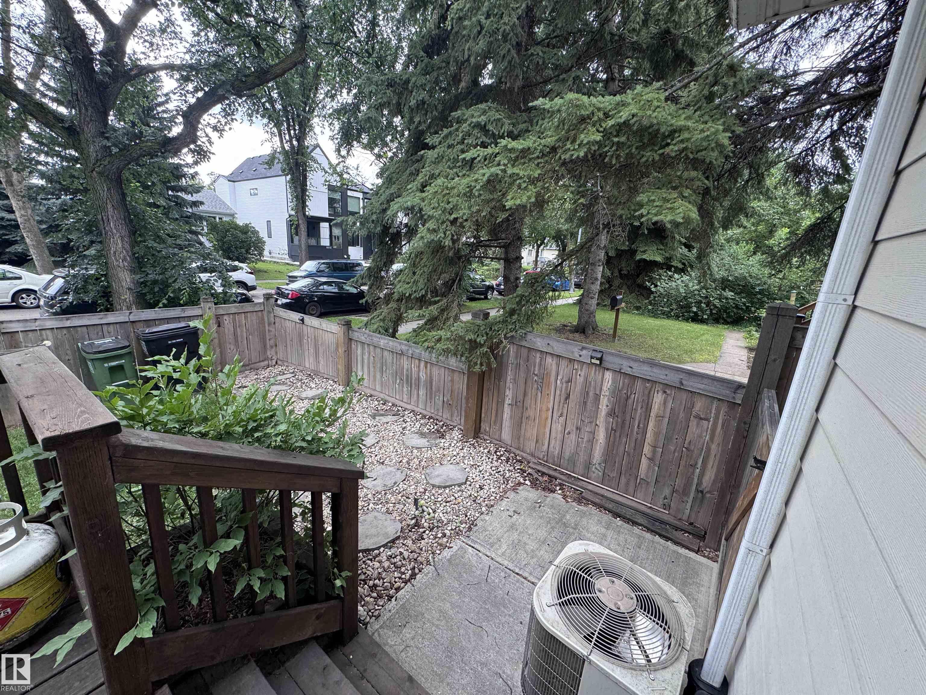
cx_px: 463
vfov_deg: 85.7
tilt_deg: -13.9
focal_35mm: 14
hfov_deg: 102.1
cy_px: 348
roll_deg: -2.5
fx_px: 375
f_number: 2.2
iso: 50
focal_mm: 2.22
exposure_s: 1/99
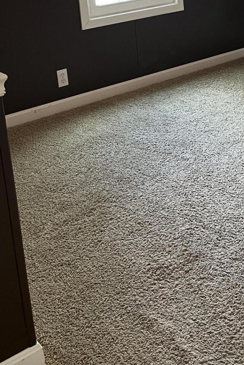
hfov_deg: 23.5
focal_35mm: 56
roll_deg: +2.9
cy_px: 37
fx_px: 569
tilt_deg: -15.2
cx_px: 227
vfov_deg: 33.8
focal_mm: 5.1
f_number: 1.6
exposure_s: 1/60
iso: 250
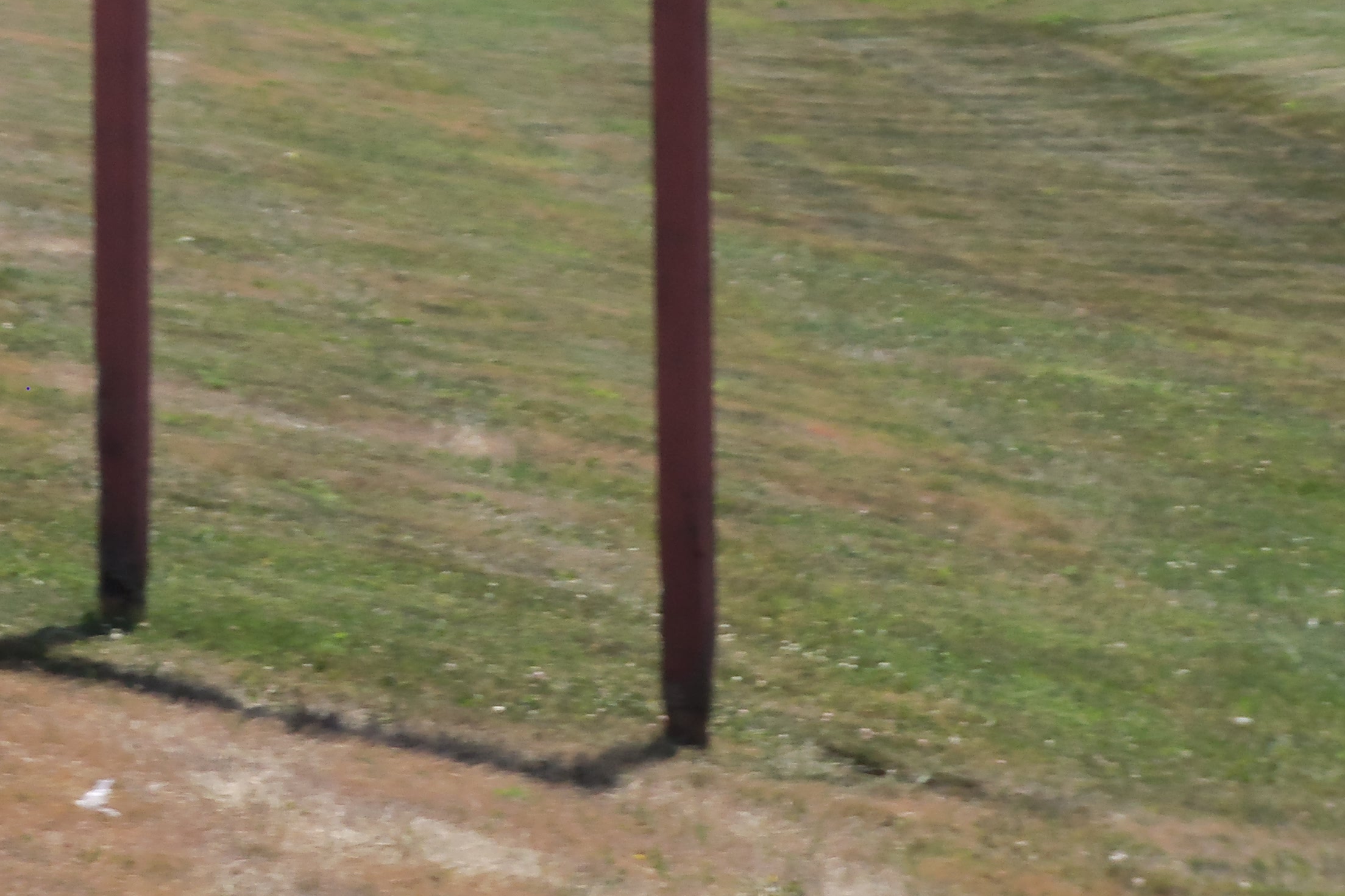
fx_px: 11356
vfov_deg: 4.5
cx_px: 371
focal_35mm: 304
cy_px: -83
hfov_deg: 6.8
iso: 64
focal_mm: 25.3
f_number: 5.7
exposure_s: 1/320
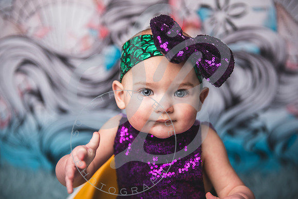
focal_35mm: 58
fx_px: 480
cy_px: 103
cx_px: 144
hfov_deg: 34.5
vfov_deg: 23.4
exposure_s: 1/160
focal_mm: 56
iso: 100
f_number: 2.8
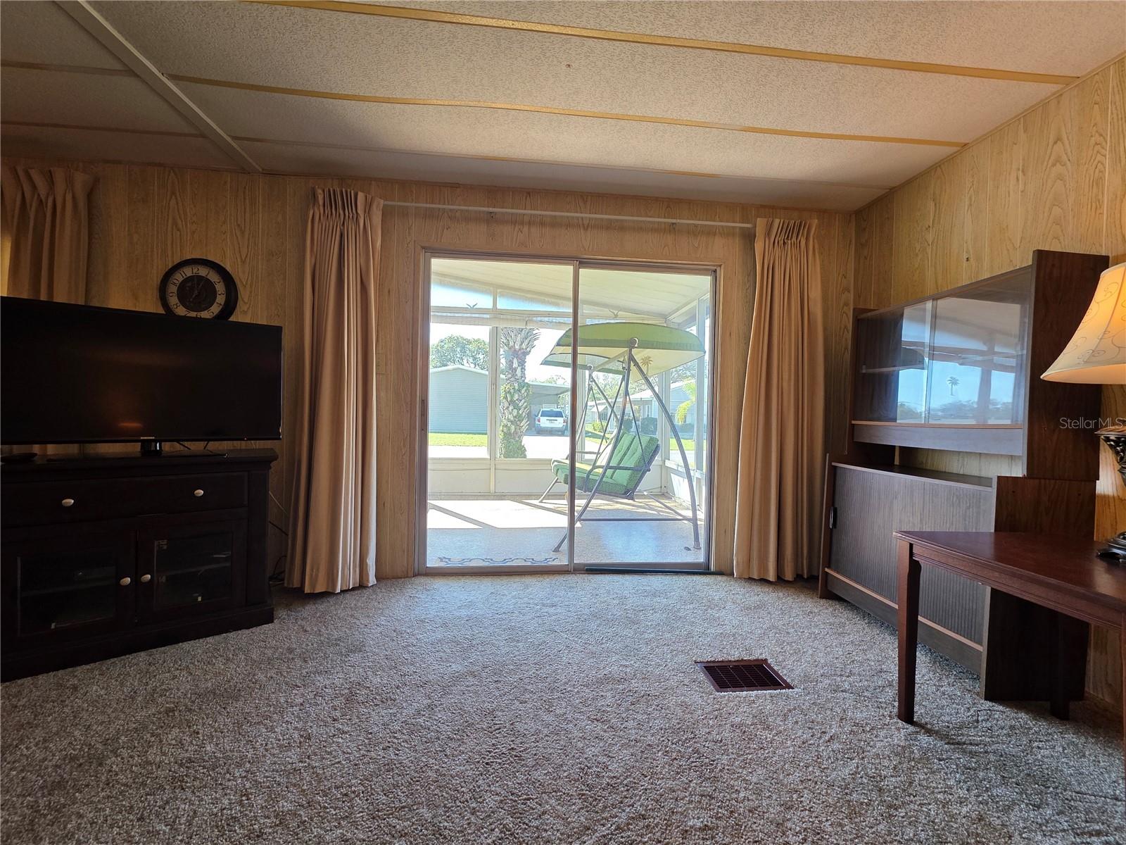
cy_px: 422
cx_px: 563
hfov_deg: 106.2
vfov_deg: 89.9
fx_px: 423
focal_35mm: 13
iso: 100
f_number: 1.9
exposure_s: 1/120
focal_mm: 2.2
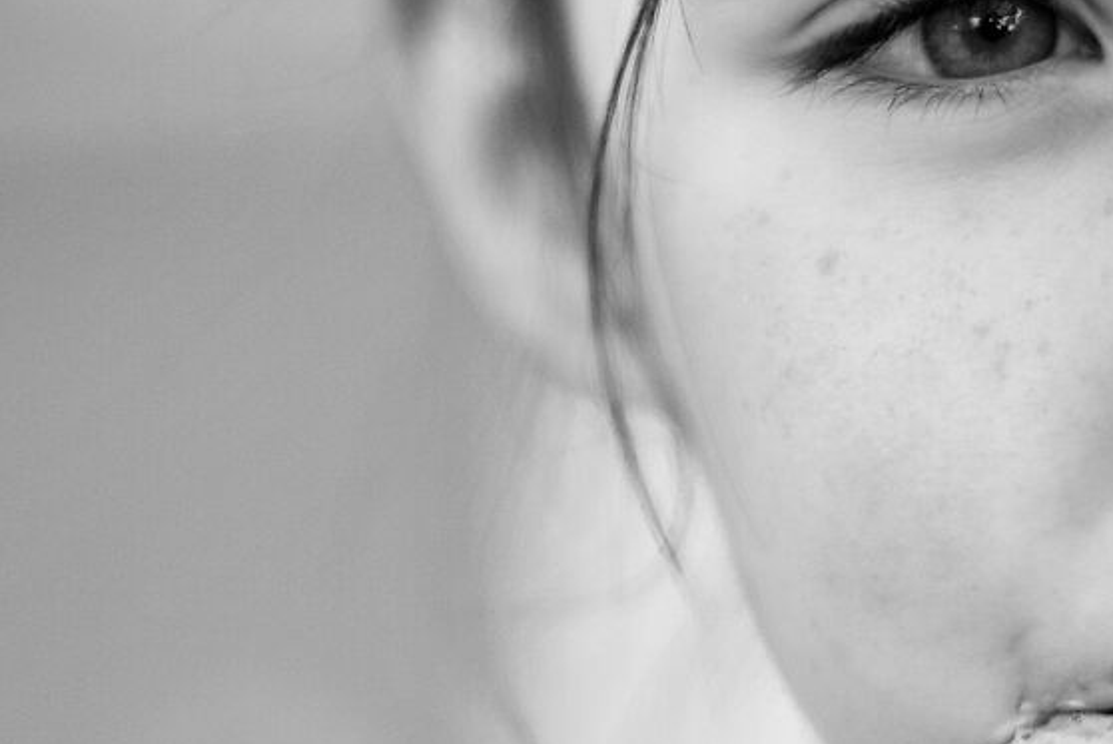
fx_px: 6652
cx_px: 766
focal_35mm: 215
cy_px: 261
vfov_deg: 6.4
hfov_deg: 9.6
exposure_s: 1/4000
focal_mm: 50
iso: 400
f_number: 1.4
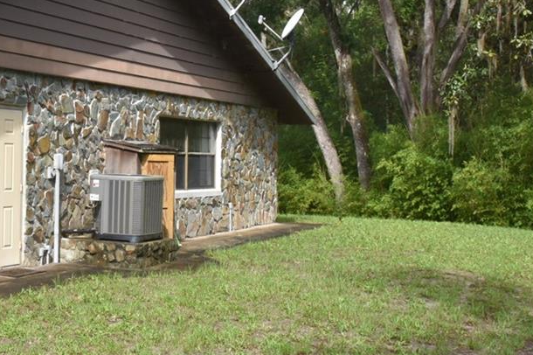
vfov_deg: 21.4
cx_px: 76
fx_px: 932
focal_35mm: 63
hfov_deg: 30.8
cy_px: 101
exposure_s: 1/200
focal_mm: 24
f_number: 22
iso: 1250
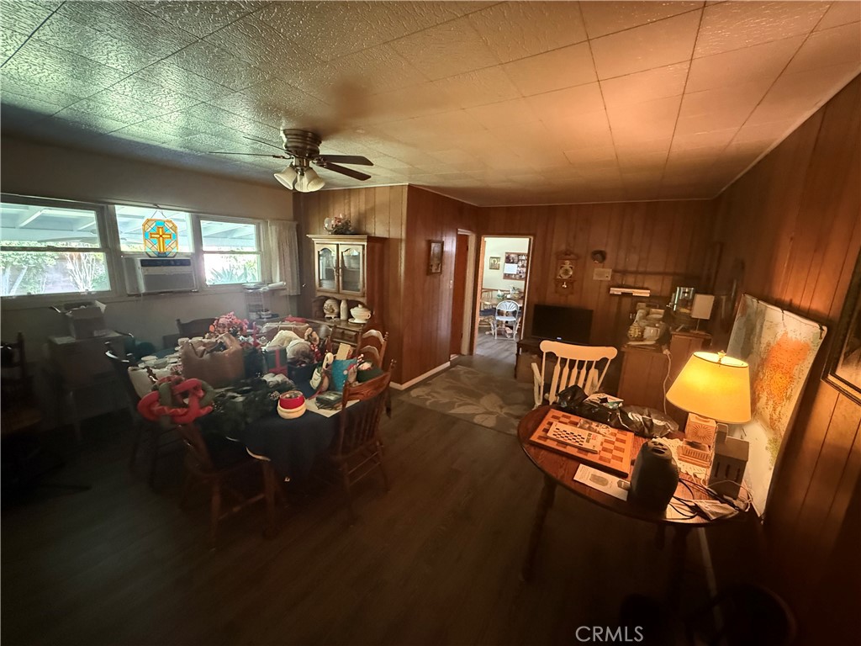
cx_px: 430
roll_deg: -2.2
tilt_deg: -11.5
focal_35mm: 14
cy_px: 323
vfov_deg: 85.7
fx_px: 348
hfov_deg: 102.1
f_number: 2.2
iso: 1600
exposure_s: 1/30
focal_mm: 2.22
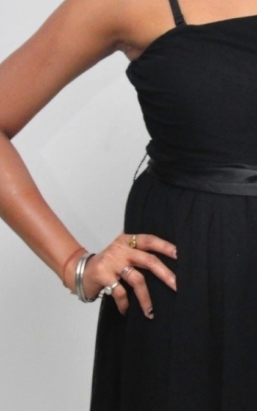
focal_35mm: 150
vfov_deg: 13.9
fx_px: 1682
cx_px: 235
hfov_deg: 8.7
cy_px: 90
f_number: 6.3
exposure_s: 1/125
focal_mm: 40
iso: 3200
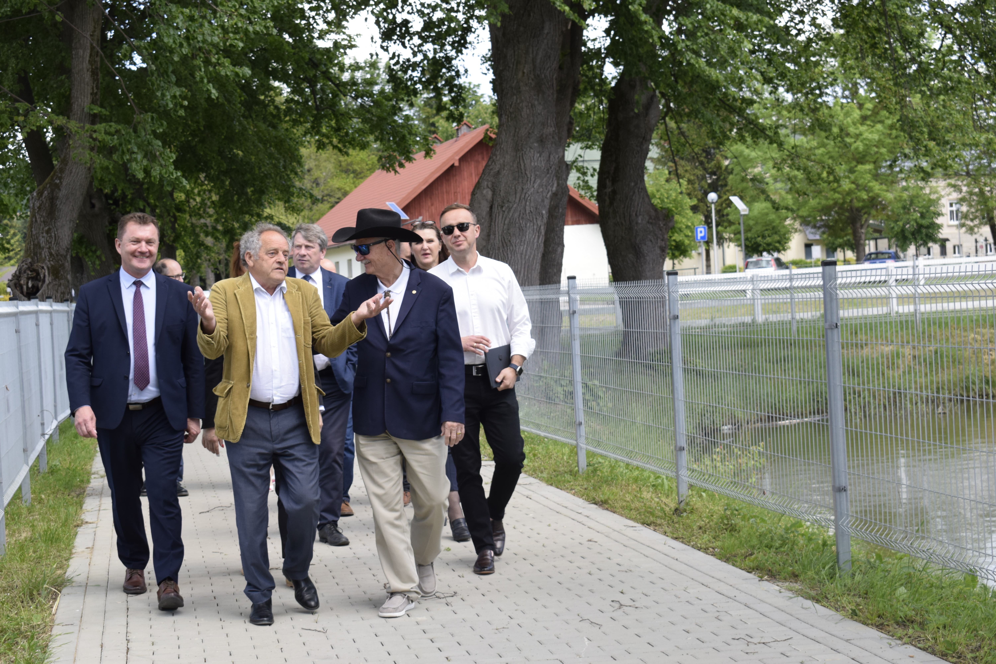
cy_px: 332
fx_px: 1743
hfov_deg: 31.9
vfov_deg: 21.6
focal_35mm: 63
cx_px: 498
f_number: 8
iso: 400
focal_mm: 42
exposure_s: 1/250
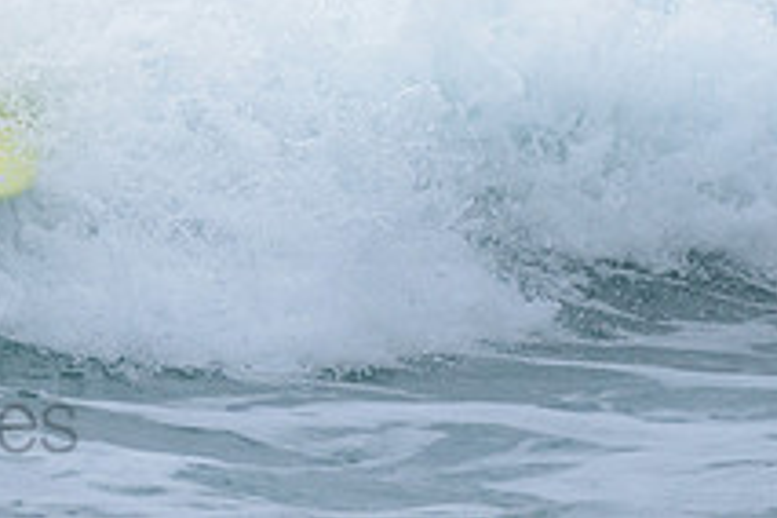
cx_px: -154
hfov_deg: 1.3
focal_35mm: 1539
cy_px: -228
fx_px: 33214
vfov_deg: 0.9
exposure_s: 1/2000
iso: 1400
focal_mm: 460
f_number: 5.6
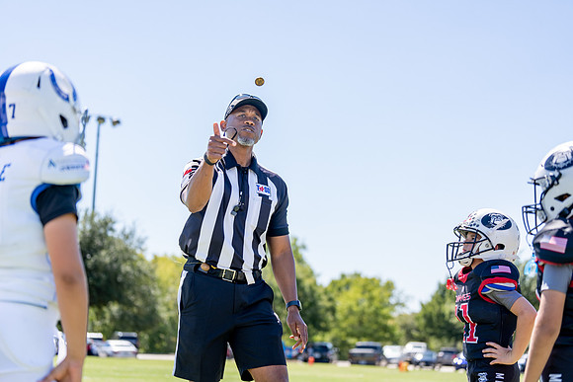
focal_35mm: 70
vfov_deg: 19.4
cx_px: 286
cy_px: 191
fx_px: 1121
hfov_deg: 28.7
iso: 100
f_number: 2.8
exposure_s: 1/1000
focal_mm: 70
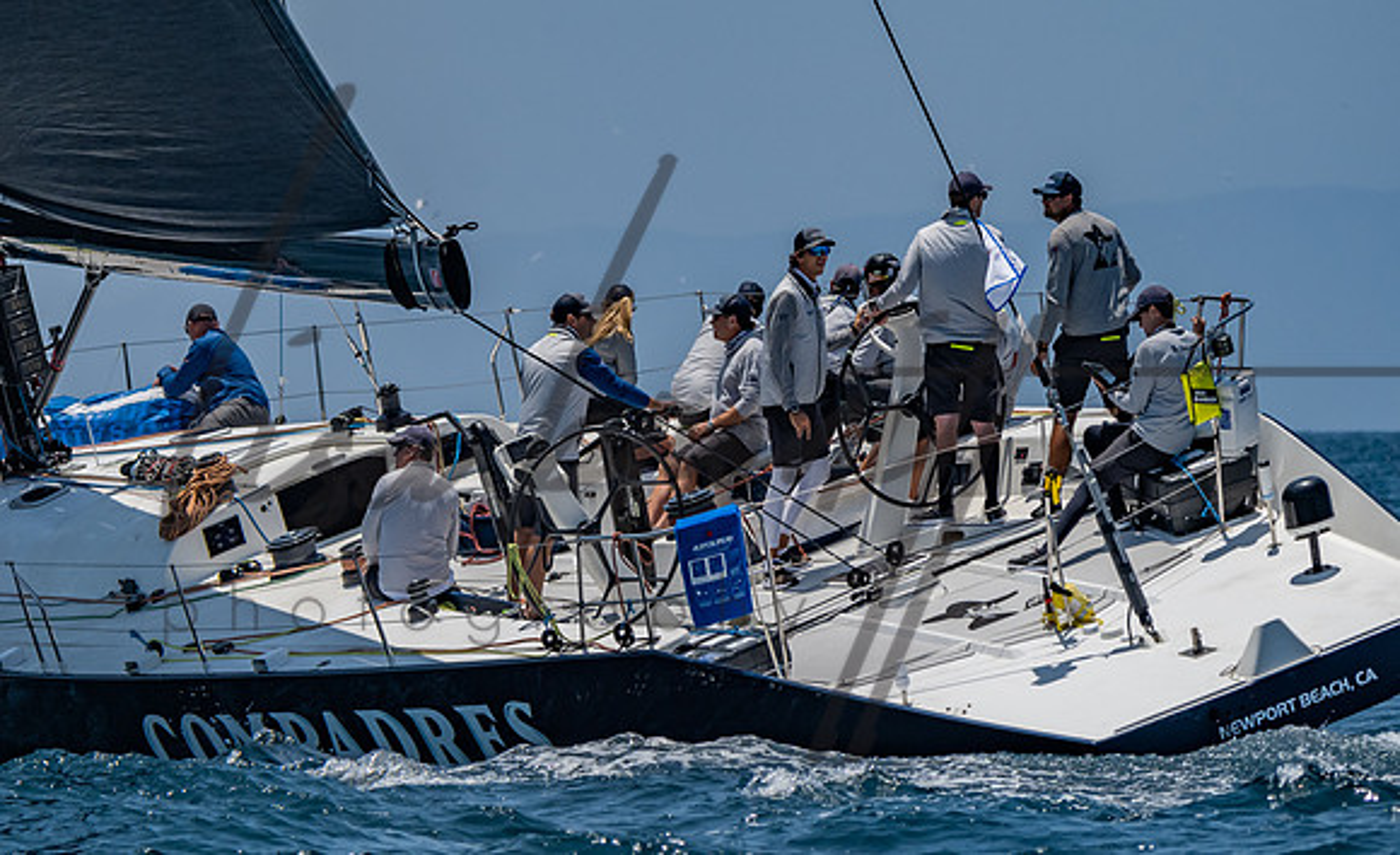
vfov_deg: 2.9
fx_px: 17129
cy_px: 394
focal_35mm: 452
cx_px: 213
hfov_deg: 4.7
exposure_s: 1/3200
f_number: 5.6
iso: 320
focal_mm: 220
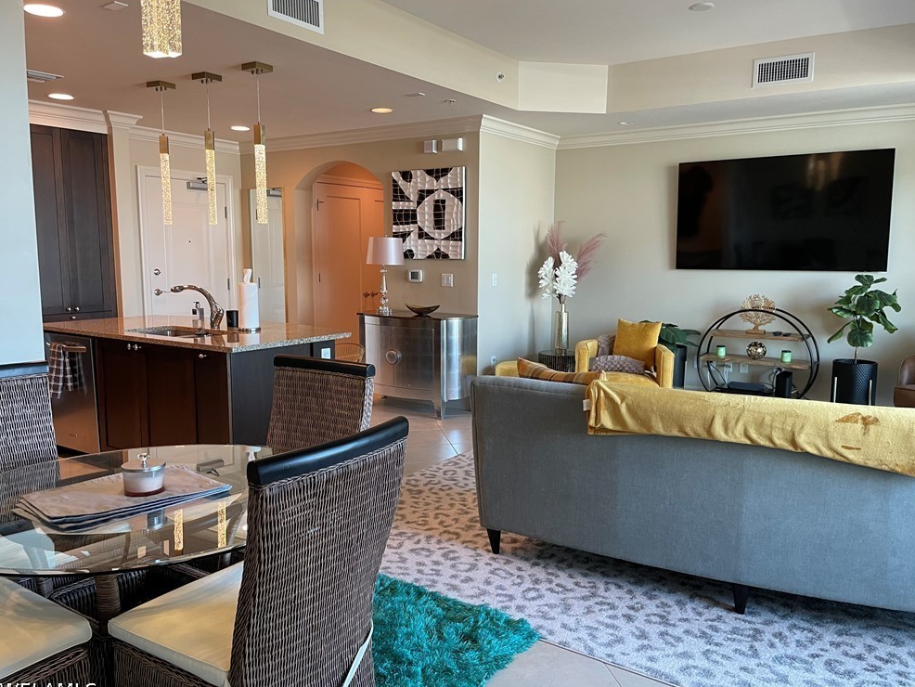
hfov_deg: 65.3
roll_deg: +0.0
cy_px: 350
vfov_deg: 51.4
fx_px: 714
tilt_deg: -7.0
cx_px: 457
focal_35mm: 27
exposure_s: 1/60
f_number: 1.6
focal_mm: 4.2
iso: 125
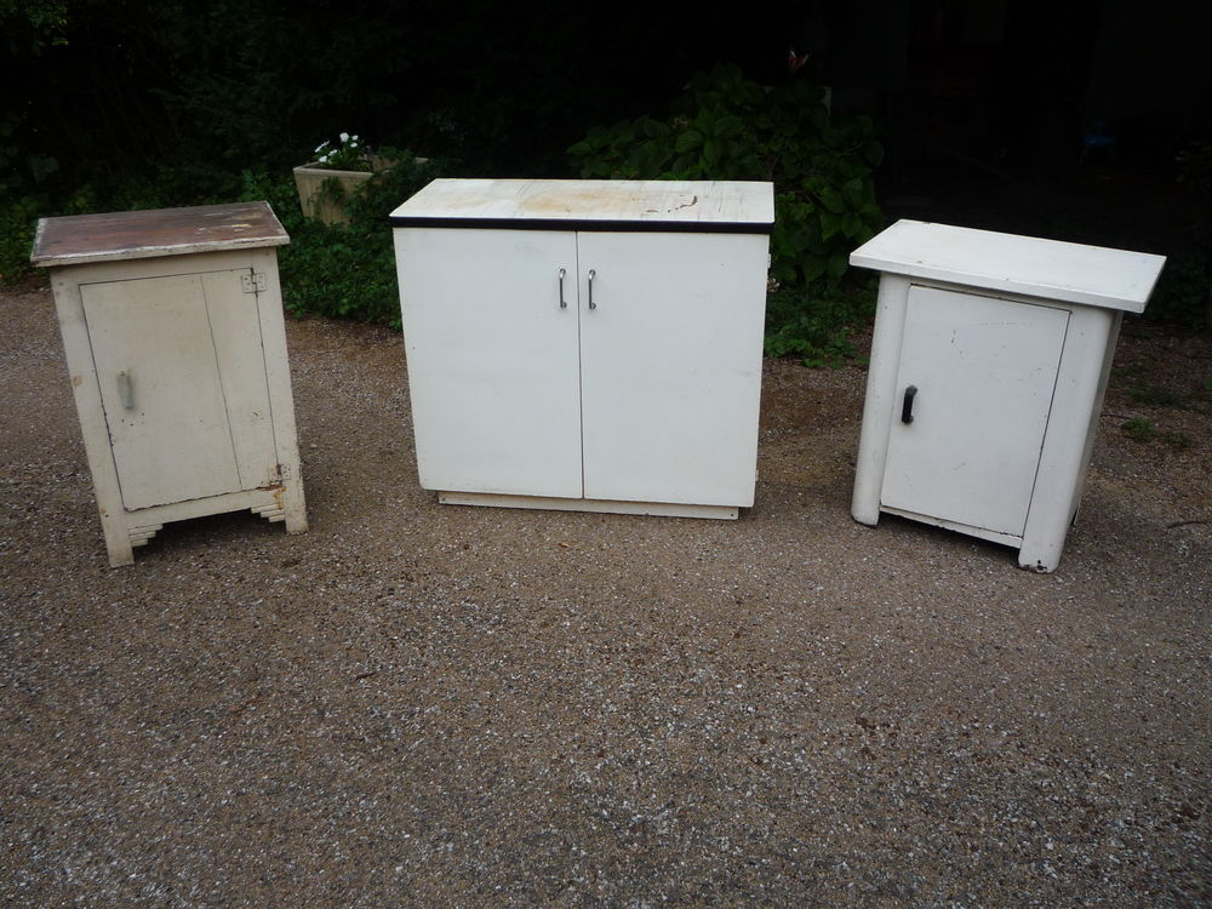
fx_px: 1050
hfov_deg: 60.0
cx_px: 606
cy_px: 454
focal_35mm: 30
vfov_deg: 46.8
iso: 100
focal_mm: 5.2
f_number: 4
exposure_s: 1/125
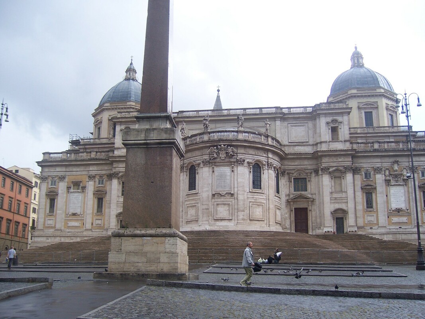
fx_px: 442
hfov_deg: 51.4
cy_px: 160
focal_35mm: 36
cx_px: 212
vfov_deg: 39.6
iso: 80
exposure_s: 1/320
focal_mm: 6.2
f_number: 2.8
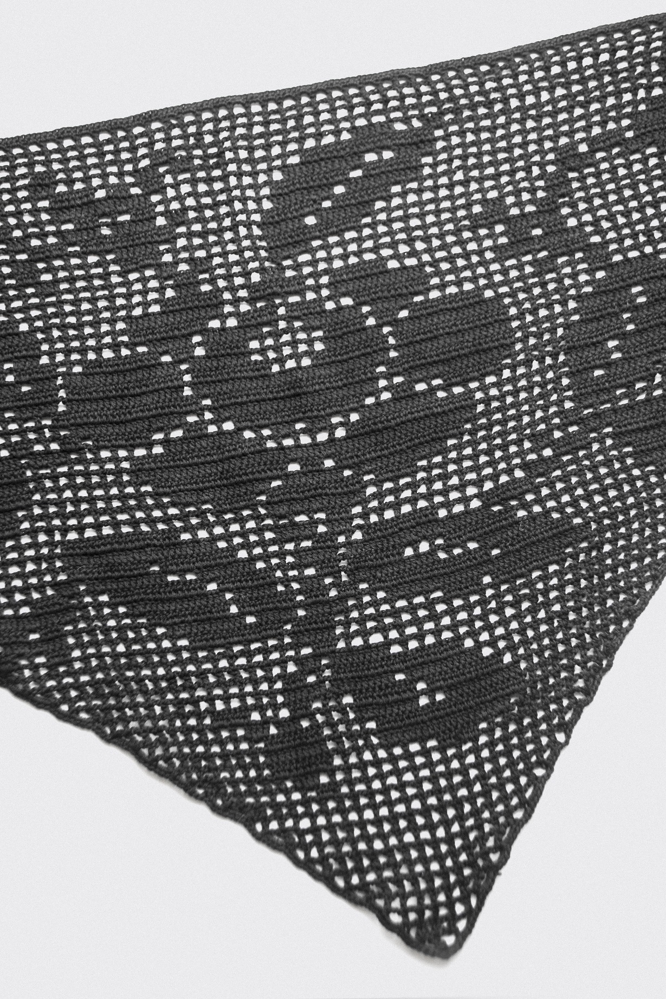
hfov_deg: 30.8
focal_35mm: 44
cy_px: 500
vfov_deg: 45.0
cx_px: 333
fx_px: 1207
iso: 400
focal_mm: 29
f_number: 4.5
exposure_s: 1/80
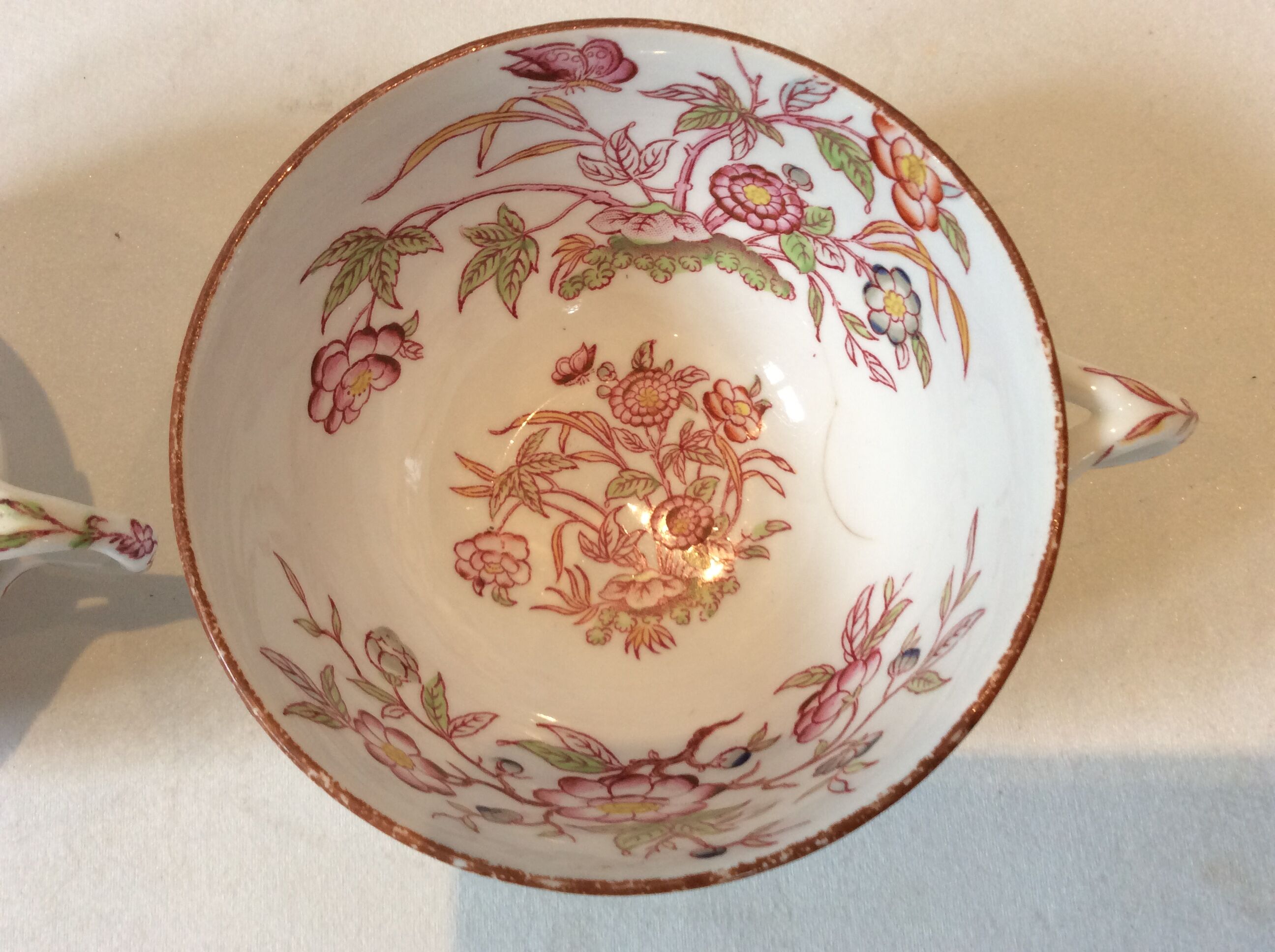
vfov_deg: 44.1
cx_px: 638
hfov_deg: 56.9
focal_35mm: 32
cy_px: 476
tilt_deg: -78.9
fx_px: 1177
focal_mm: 3.3
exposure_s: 1/25
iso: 64
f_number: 2.4
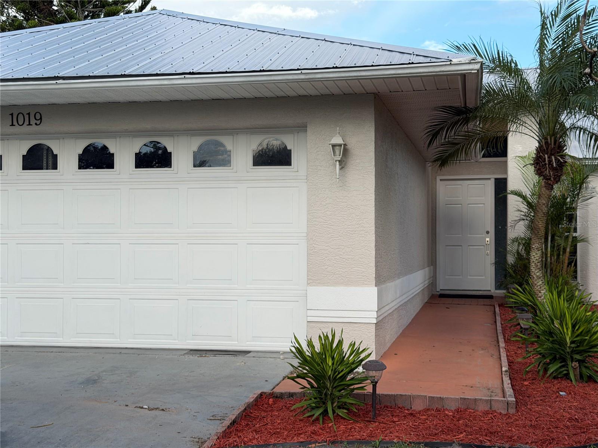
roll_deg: -0.4
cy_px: 224
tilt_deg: -0.2
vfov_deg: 30.3
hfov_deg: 39.7
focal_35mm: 48
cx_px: 299
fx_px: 829
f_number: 1.78
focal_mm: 6.76
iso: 64
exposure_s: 1/1285
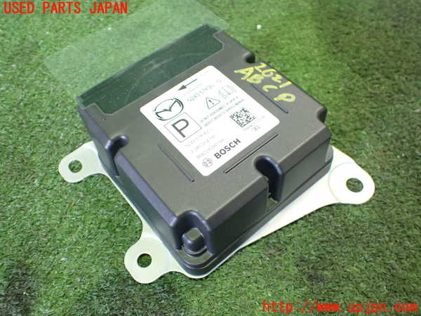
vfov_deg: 46.8
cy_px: 158
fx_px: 365
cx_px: 210
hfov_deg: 60.0
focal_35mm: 30
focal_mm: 5.4
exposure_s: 1/40
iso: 800
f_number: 2.3
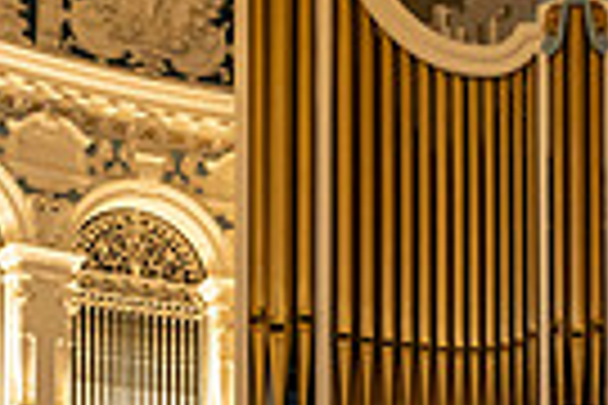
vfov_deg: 10.6
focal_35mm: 116
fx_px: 1959
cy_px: 868
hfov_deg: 17.5
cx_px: 492
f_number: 4.5
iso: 4000
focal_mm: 25
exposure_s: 1/125
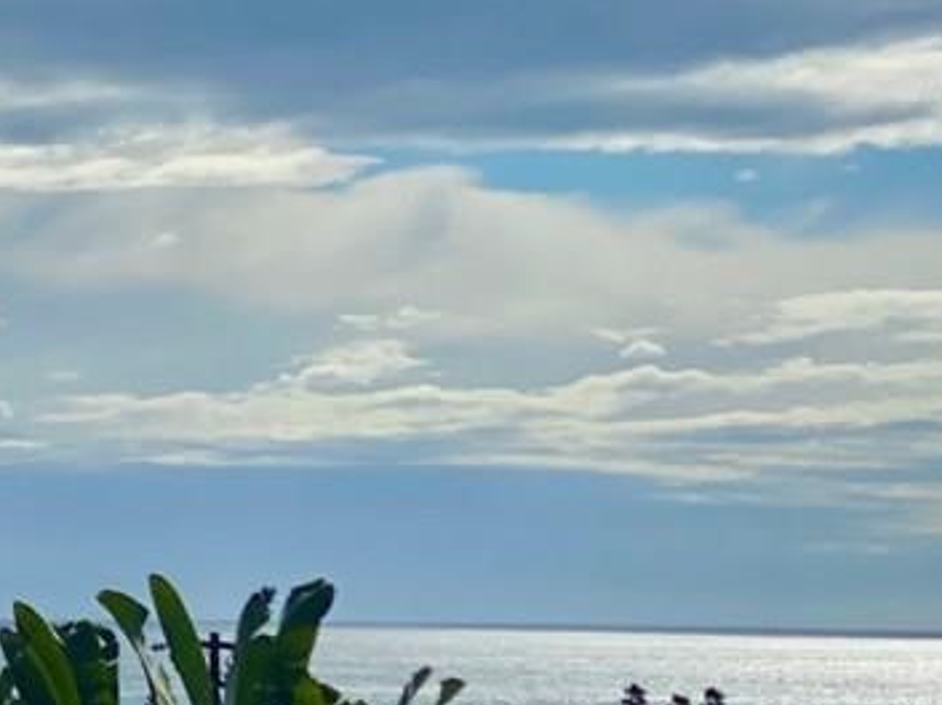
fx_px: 4105
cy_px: 123
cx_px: -221
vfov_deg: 9.8
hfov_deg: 12.7
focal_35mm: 151
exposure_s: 1/6849
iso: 25
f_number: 2
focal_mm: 6
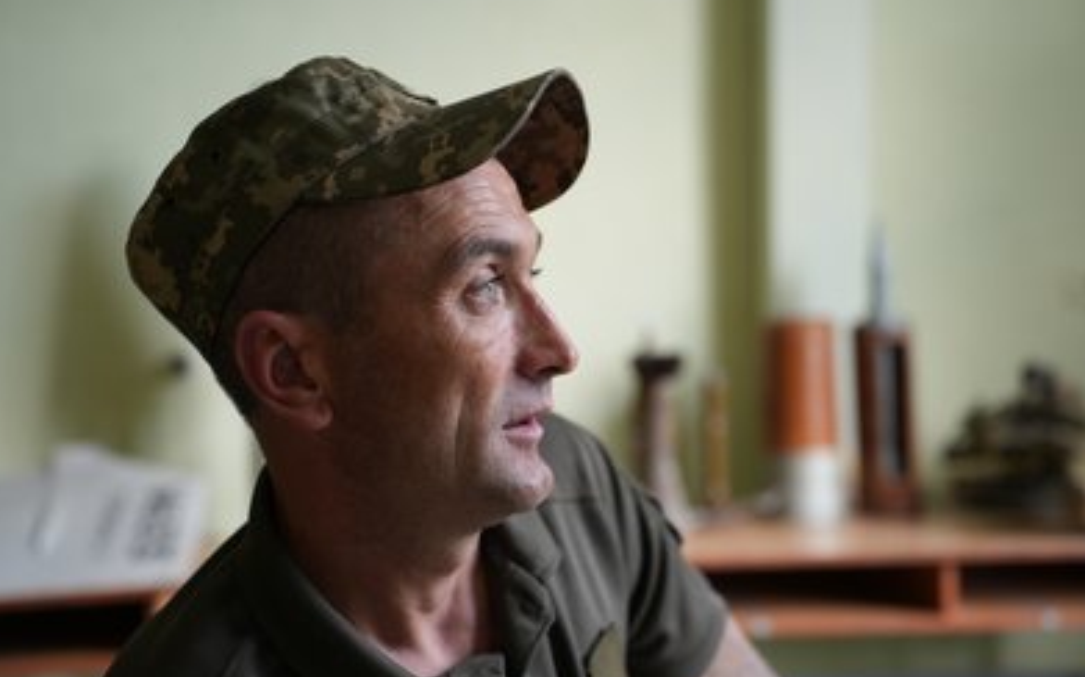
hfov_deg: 41.1
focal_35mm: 49
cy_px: 326
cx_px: 533
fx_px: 1448
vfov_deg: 26.3
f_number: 2.8
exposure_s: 1/50
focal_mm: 47
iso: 400
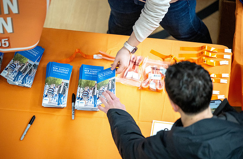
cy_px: 77
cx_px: 120
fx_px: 1449
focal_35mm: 216
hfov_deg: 9.6
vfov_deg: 6.3
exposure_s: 1/500
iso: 2800
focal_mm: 200
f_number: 2.8
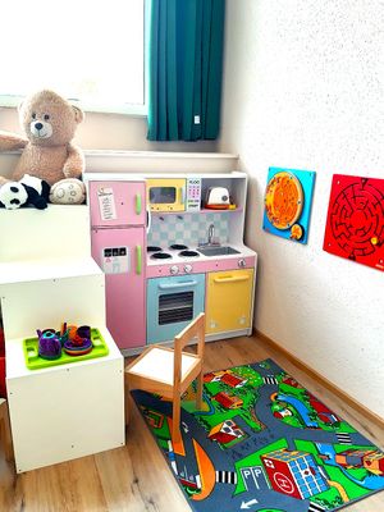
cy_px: 256
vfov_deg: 65.3
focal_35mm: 27
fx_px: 399
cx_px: 192
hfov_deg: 51.4
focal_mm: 3.93
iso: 80
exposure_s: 1/50
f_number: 1.7
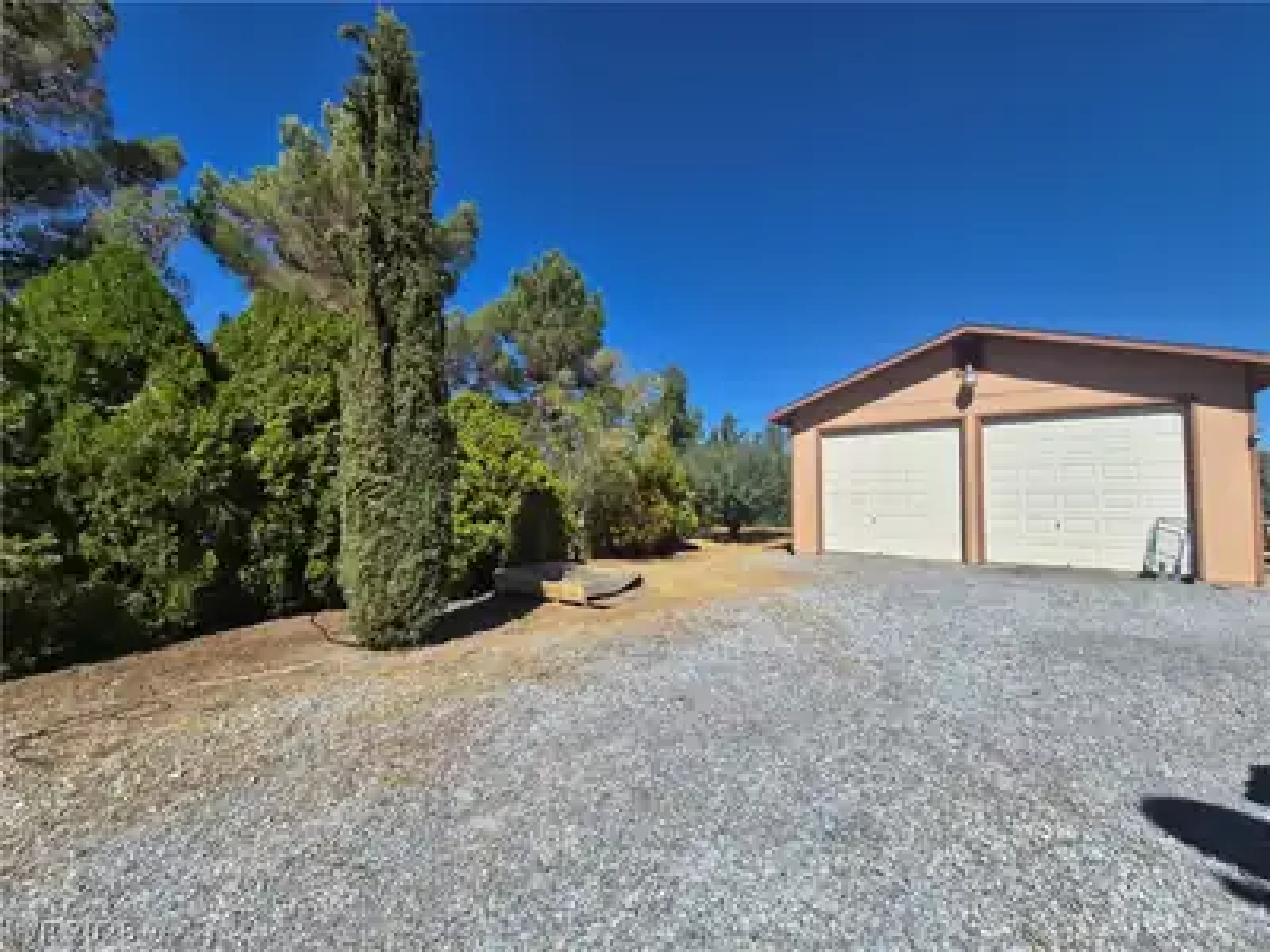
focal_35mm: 13
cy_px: 476
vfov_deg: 89.9
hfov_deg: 106.2
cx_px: 635
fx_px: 477
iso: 25
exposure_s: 1/2192
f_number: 2.2
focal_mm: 1.7
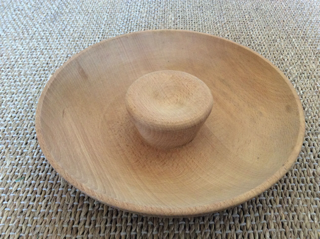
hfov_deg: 56.9
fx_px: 295
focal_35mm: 32
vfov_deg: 44.1
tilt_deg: -46.2
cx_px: 160
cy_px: 120
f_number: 2.4
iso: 160
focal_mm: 3.3
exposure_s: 1/25
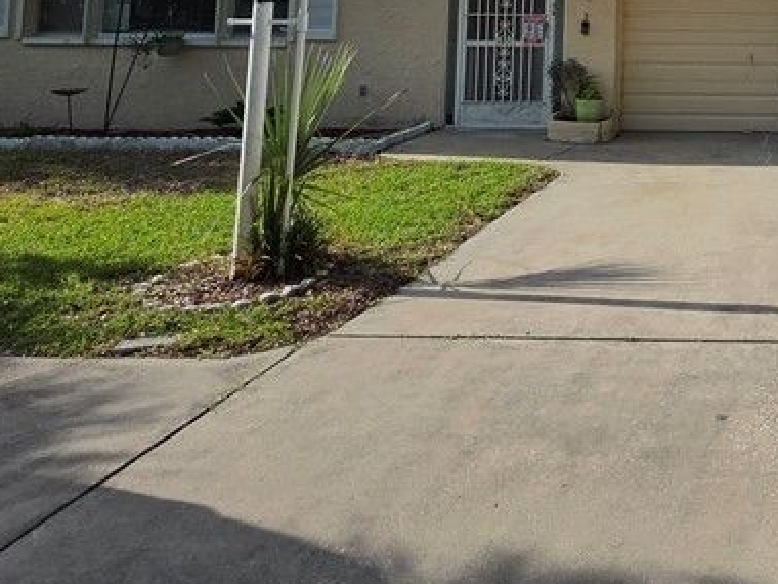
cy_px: -43
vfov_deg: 35.4
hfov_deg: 42.5
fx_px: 787
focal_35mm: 35
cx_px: 837
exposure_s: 1/2436
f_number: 1.9
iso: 32
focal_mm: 2.2
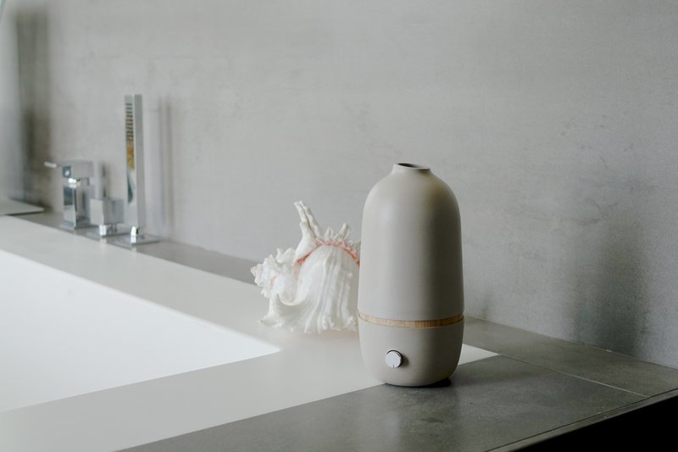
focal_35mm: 54
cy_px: 226
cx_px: 339
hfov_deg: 36.9
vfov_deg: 25.0
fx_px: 1017
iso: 125
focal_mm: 19.77
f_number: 2.8
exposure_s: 1/125
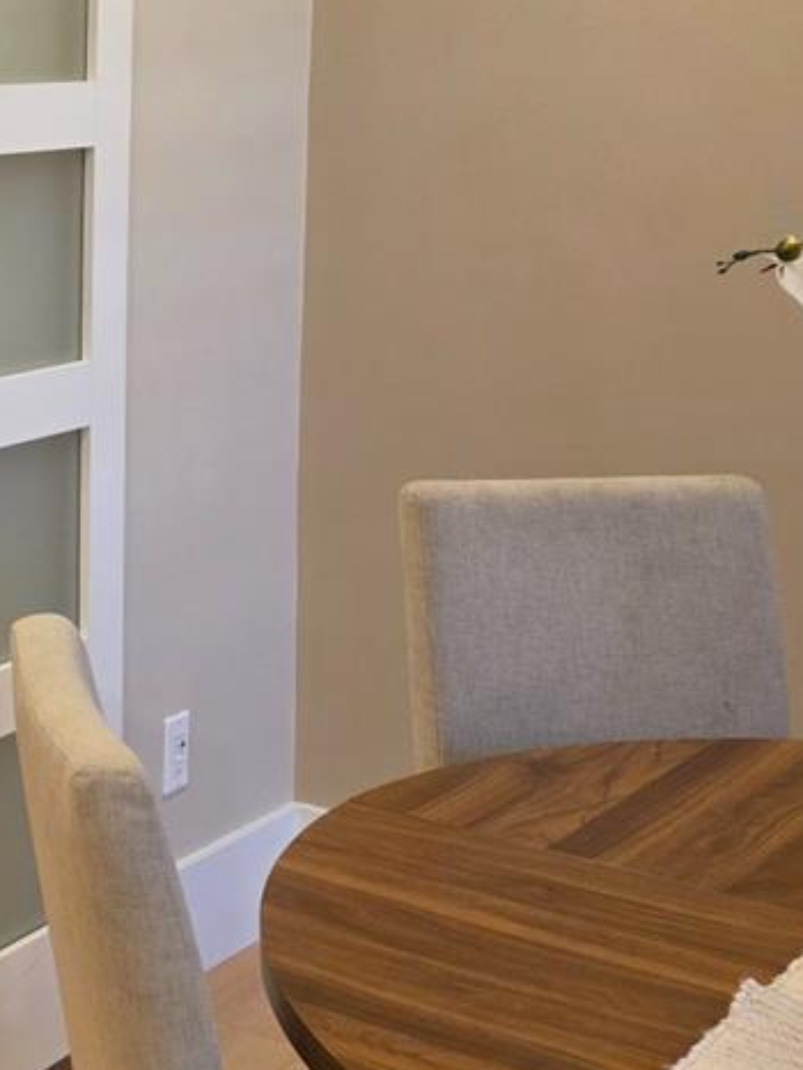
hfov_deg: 18.7
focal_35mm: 74
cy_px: 246
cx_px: -198
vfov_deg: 25.9
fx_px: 2287
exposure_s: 1/120
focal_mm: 6.25
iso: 250
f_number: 1.7
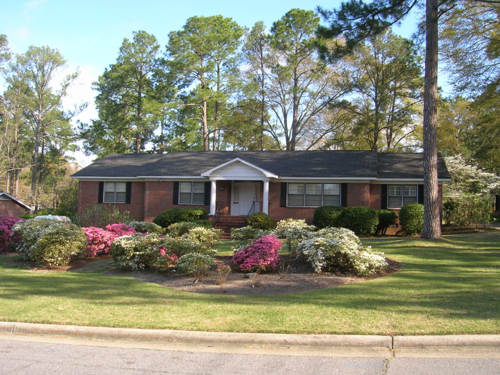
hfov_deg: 54.0
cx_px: 250
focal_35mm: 34
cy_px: 188
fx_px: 491
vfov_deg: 41.8
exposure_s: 1/113
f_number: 4.9
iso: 50
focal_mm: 5.7
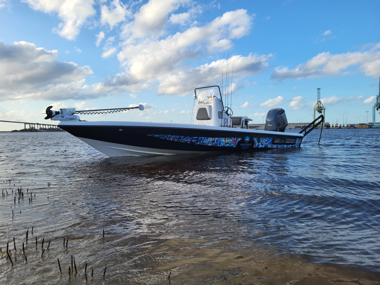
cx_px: 190
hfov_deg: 67.3
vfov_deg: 53.1
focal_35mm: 26
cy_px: 142
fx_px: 285
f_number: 1.8
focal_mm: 5.4
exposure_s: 1/1232
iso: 40
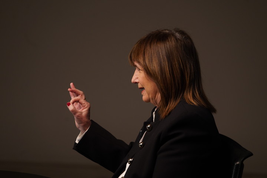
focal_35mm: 165
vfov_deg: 8.3
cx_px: 134
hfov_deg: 12.5
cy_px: 89
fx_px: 1224
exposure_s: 1/125
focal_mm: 165
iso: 1600
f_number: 5.6
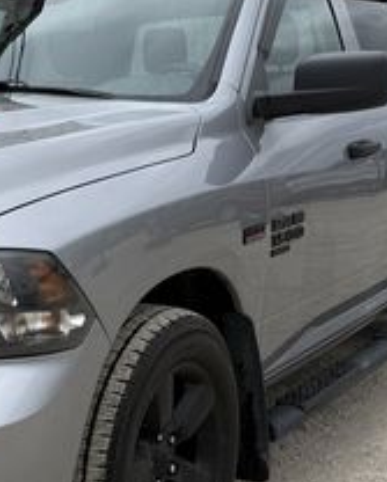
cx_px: 5
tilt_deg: -10.3
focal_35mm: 72
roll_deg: +2.6
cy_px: 276
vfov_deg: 26.3
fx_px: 1029
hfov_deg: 20.7
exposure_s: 1/3425
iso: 80
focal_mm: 6.76
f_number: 1.78
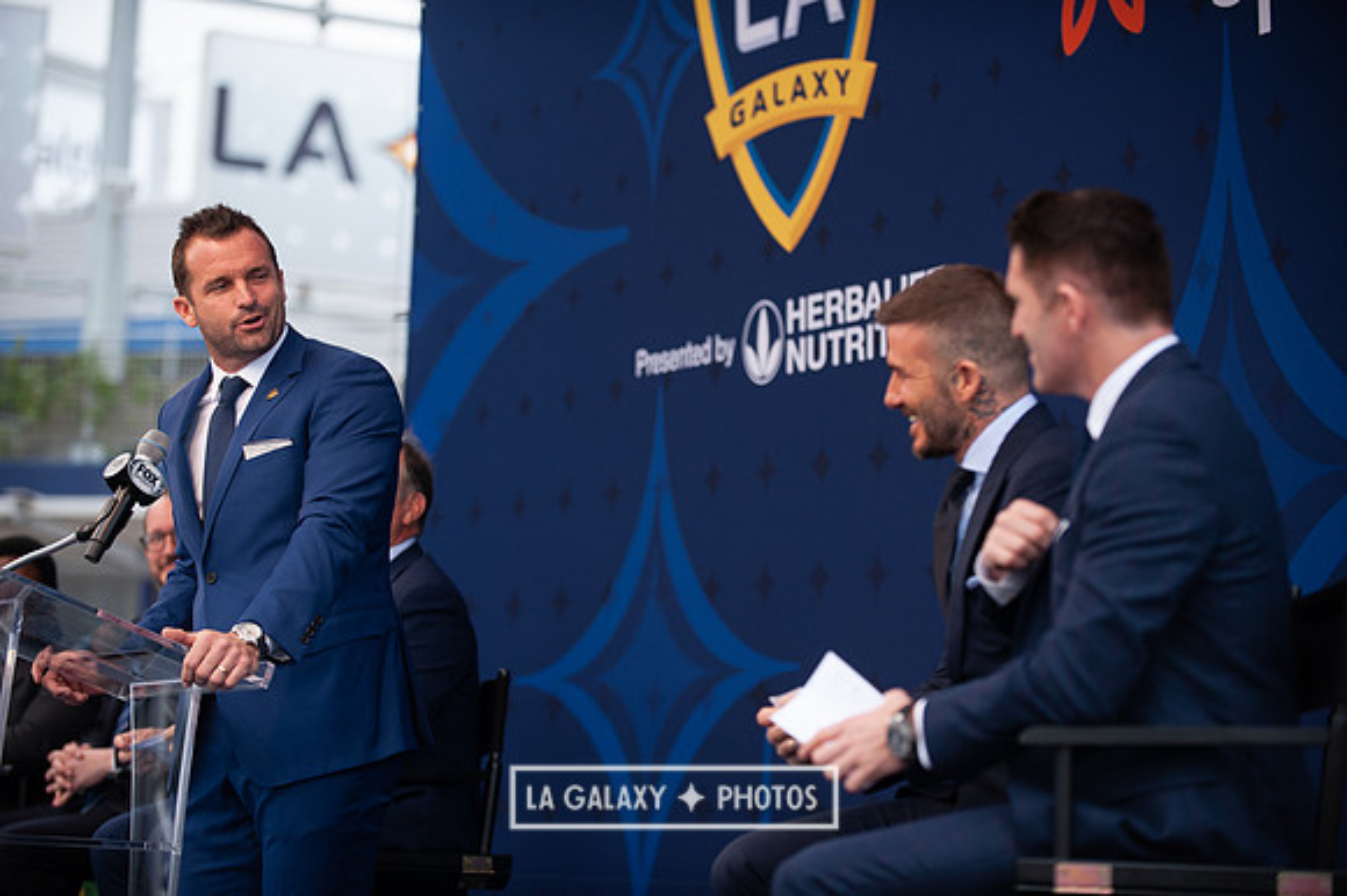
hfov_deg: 18.6
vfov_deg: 12.4
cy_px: 448
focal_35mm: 110
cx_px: 674
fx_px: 4113
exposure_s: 1/1250
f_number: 2.8
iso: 400
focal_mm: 110
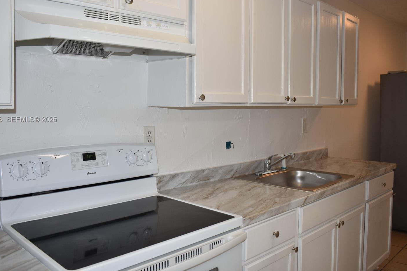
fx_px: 350
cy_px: 120
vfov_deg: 42.2
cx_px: 199
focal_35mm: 31
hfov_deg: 60.3
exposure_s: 1/125
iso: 320
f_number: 3.5
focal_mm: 18
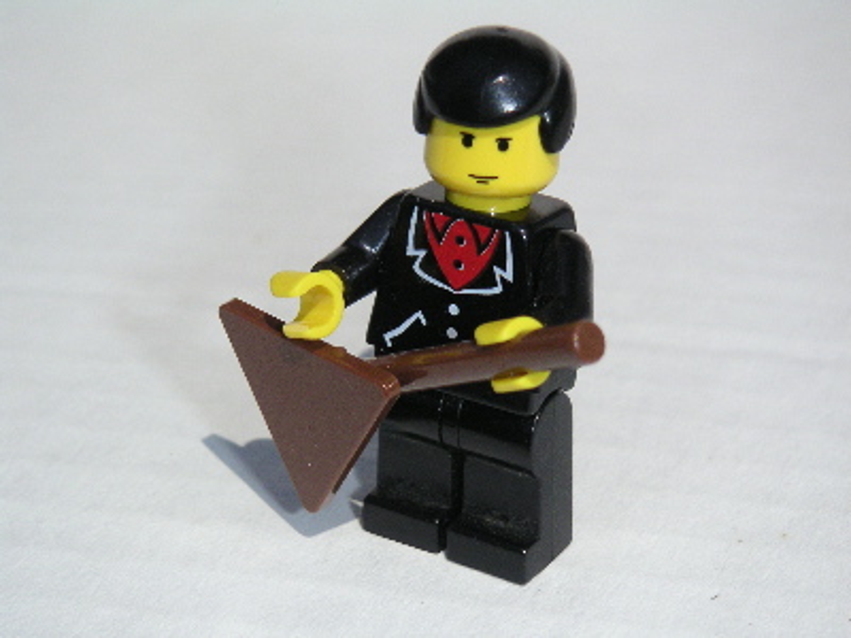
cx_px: 426
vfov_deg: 13.3
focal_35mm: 111
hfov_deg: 17.7
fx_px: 2729
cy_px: 319
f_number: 8
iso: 160
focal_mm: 17.1
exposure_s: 1/1000
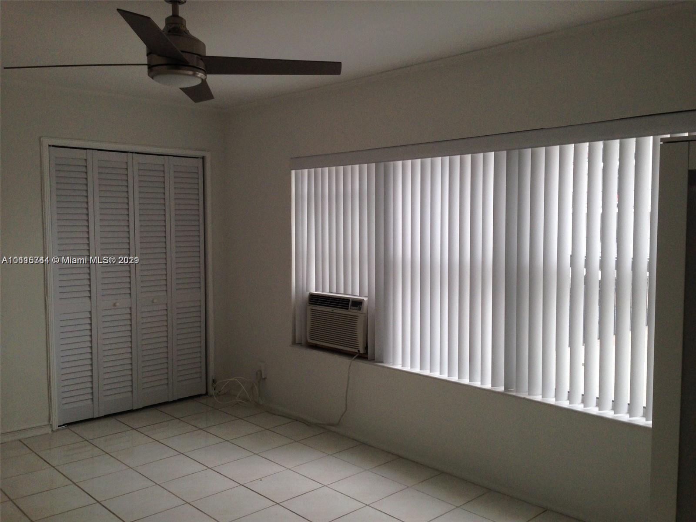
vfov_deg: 42.9
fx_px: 664
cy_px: 261
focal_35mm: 33
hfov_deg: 55.4
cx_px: 348
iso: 80
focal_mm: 4.12
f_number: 2.4
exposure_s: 1/120
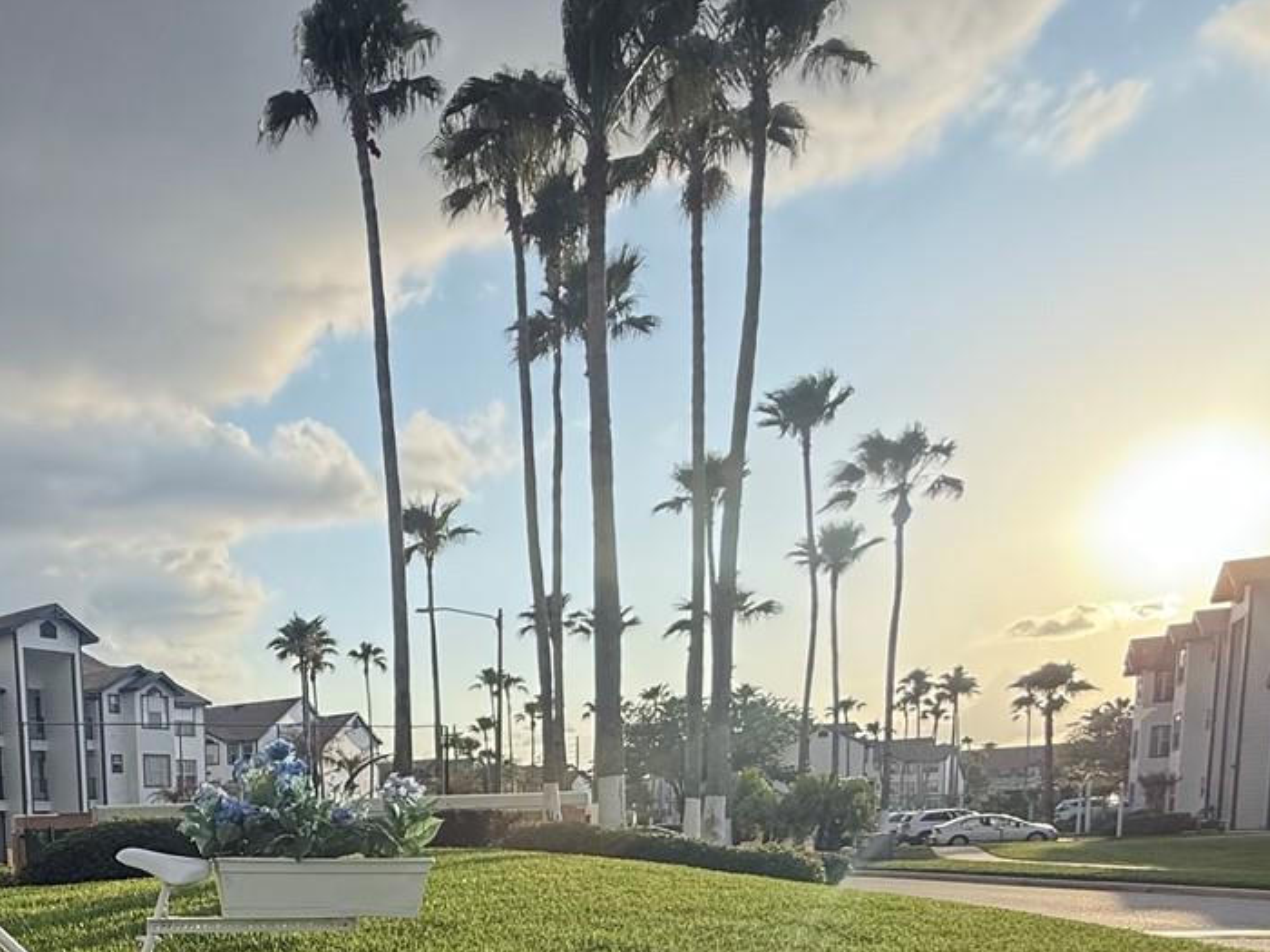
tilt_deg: -7.3
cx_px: 185
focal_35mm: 32
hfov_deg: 51.7
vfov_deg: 38.2
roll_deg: +1.7
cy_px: 997
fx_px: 1174
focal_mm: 2.22
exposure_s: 1/1339
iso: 64
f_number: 2.2
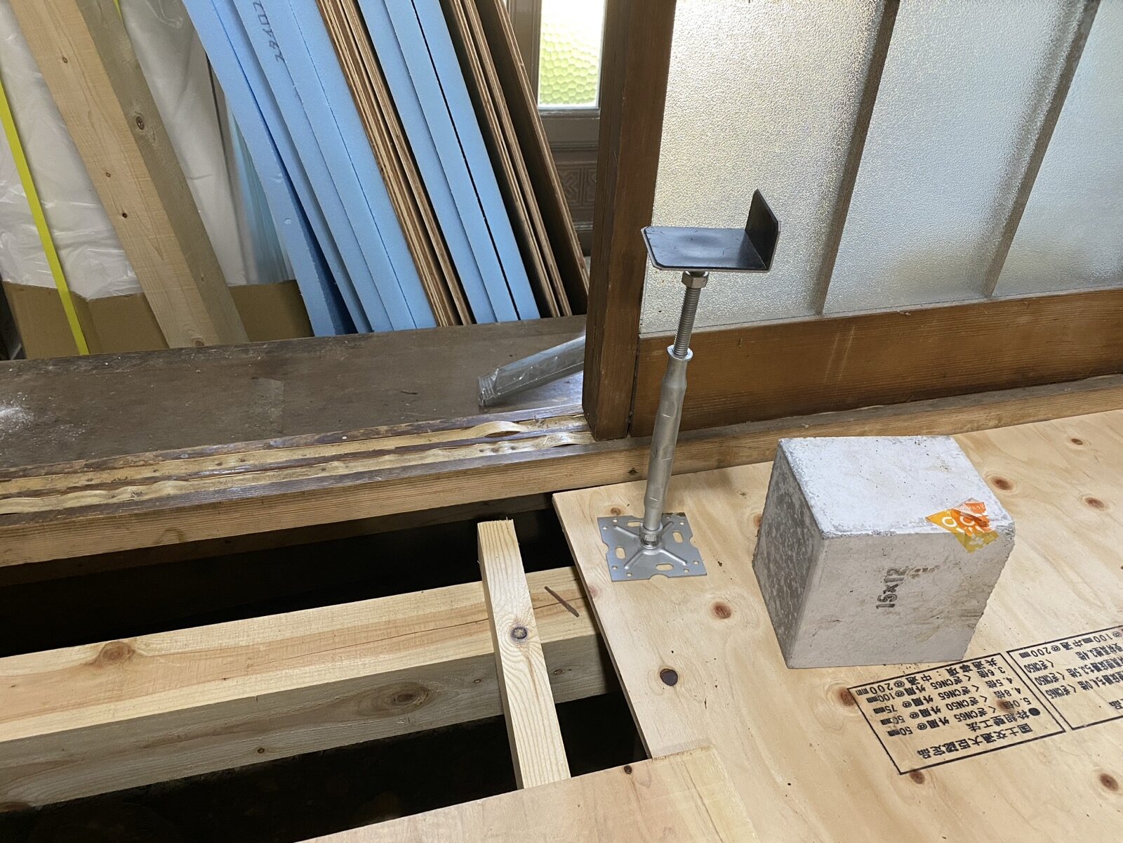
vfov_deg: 53.1
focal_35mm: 26
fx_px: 843
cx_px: 562
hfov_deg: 67.3
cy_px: 422
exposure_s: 1/50
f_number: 1.8
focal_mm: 4.25
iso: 200
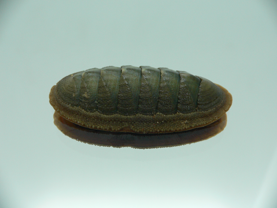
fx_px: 280
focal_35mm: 35
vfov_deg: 40.7
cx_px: 138
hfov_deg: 52.6
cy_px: 104
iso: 100
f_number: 2.8
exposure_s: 1/60
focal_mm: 4.6
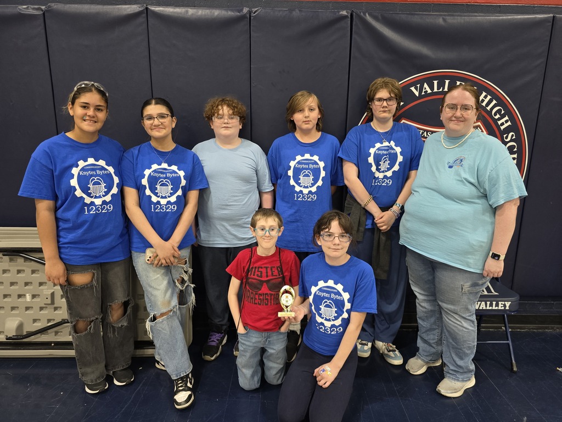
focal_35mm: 23
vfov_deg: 58.9
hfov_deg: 73.9
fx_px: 373
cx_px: 281
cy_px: 211
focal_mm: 6.3
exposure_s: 1/120
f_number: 1.7
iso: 320
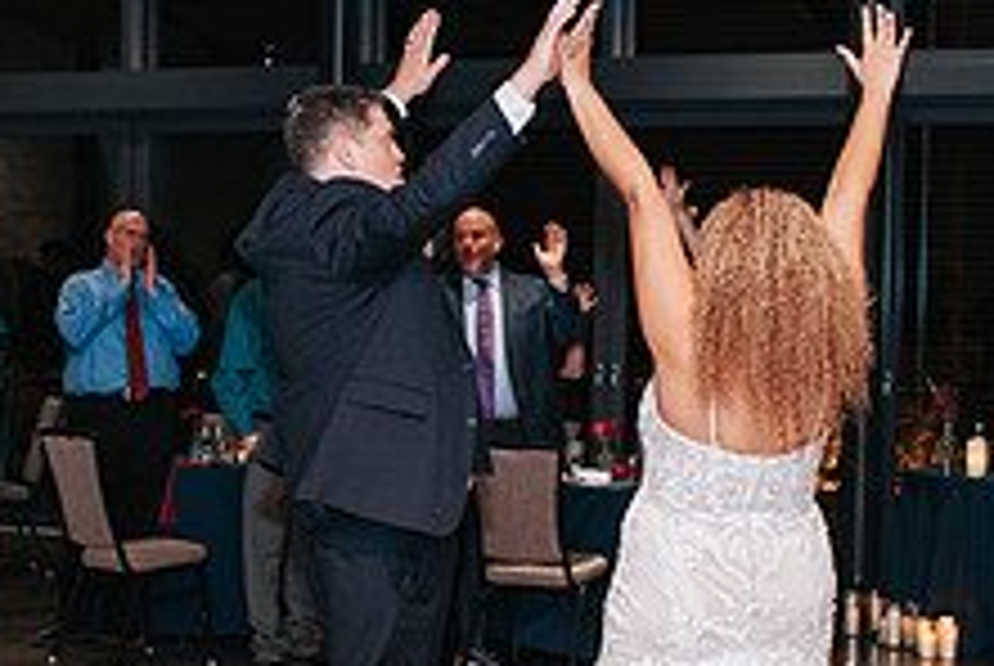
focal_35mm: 98
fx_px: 2709
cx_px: 459
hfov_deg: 20.8
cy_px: 439
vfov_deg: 14.0
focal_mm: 35
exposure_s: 1/200
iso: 1000
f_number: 2.8
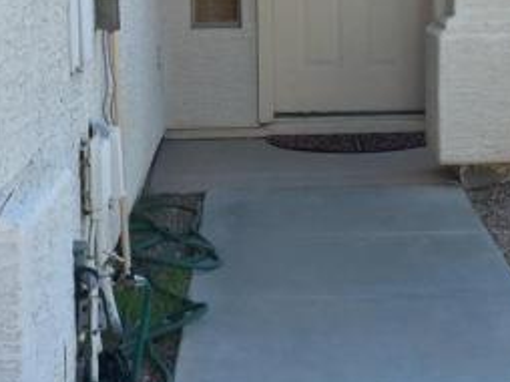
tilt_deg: -3.2
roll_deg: +0.7
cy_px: 86
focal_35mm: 117
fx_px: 1722
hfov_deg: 16.7
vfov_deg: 12.6
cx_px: 408
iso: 32
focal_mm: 4.15
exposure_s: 1/425
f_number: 2.2
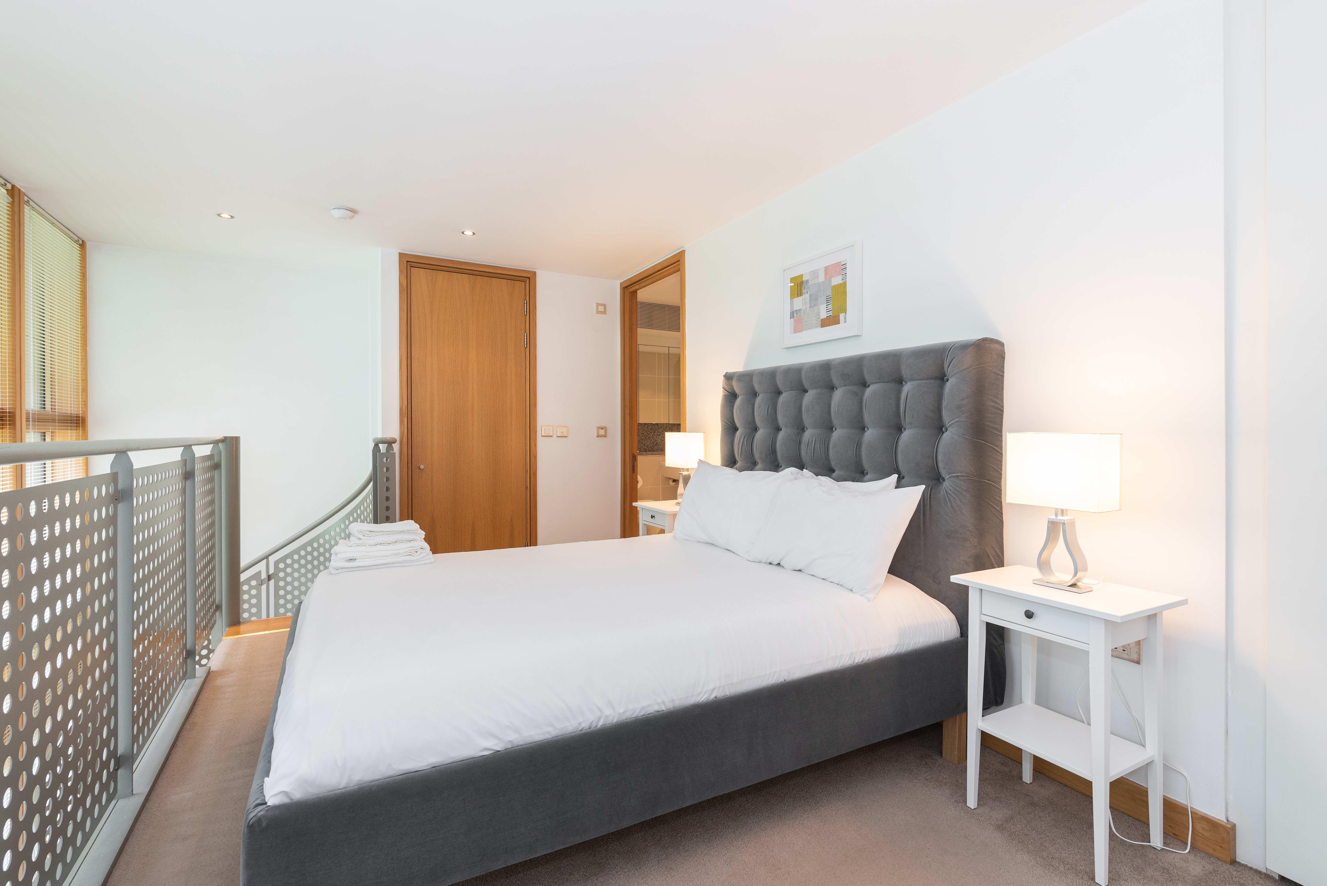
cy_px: 443
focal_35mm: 15
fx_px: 553
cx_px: 664
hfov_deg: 100.4
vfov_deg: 77.4
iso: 400
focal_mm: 15
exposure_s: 1/13
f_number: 6.3
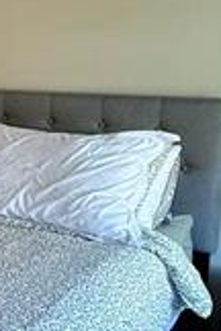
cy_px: 116
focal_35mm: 69
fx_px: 635
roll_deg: +2.4
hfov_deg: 13.7
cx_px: -321
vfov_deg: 29.1
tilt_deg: -6.9
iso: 320
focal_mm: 2.22
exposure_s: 1/120
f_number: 2.2
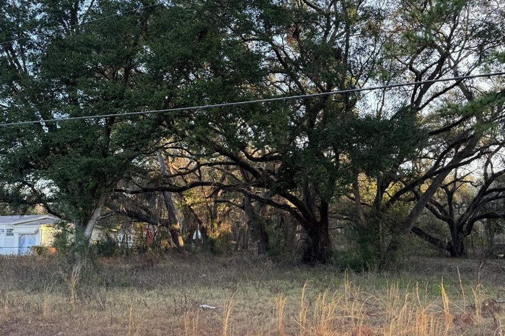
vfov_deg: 38.9
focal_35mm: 34
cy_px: 169
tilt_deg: +7.6
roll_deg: +0.2
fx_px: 477
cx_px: 255
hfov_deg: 55.8
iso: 80
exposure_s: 1/174
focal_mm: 6.76
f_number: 1.78
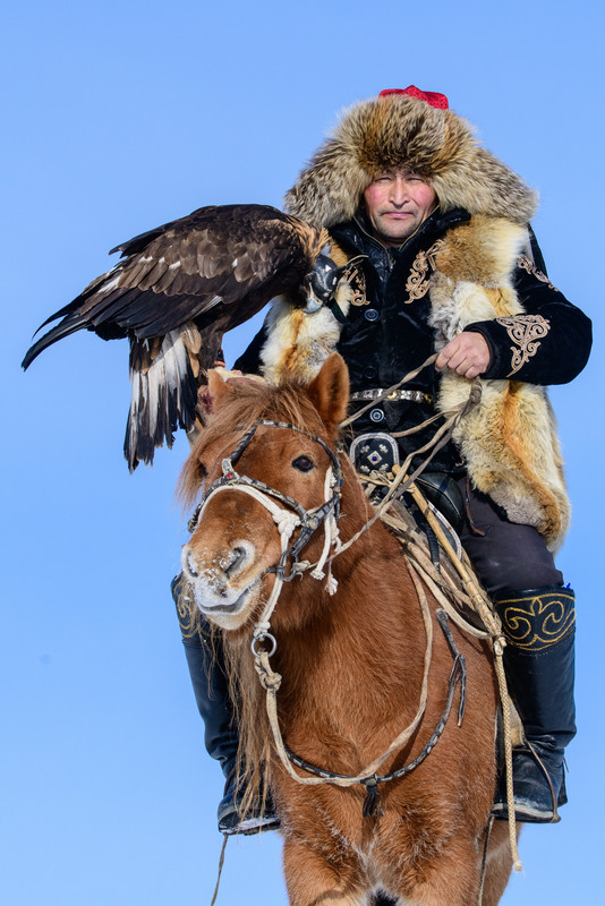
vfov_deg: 8.4
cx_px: 332
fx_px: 6138
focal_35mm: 244
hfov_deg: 5.6
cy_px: 415
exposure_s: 1/2000
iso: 900
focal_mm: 150
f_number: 10
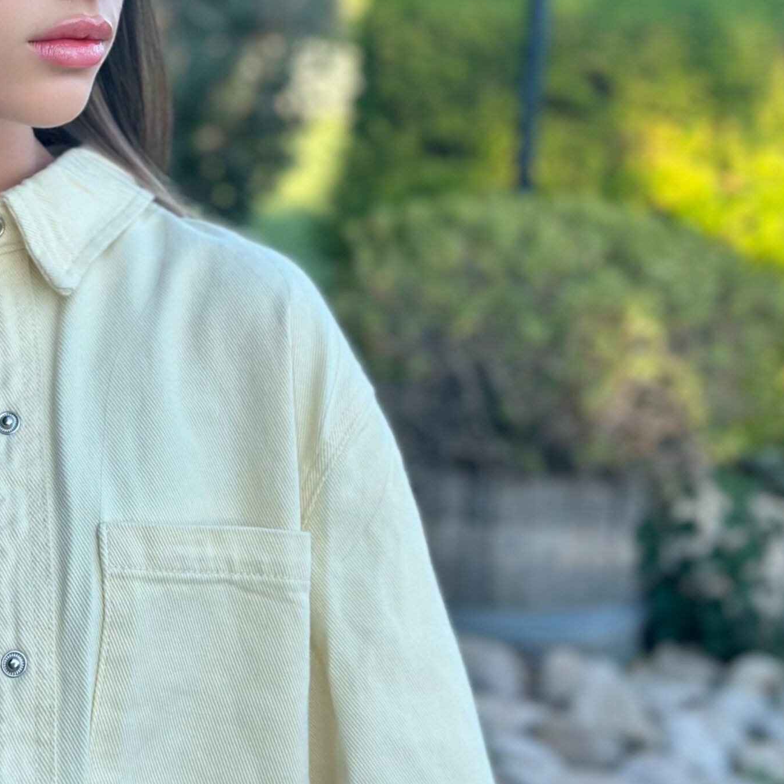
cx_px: 256
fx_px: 2050
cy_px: 120
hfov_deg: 21.6
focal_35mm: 80
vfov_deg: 21.3
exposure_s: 1/953
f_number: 1.78
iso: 80
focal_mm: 6.86
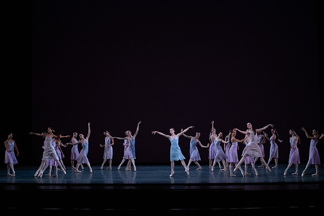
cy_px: 108
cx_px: 162
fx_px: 630
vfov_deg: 19.5
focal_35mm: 70
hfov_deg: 28.8
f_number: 13
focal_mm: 70
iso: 12800
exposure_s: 1/400
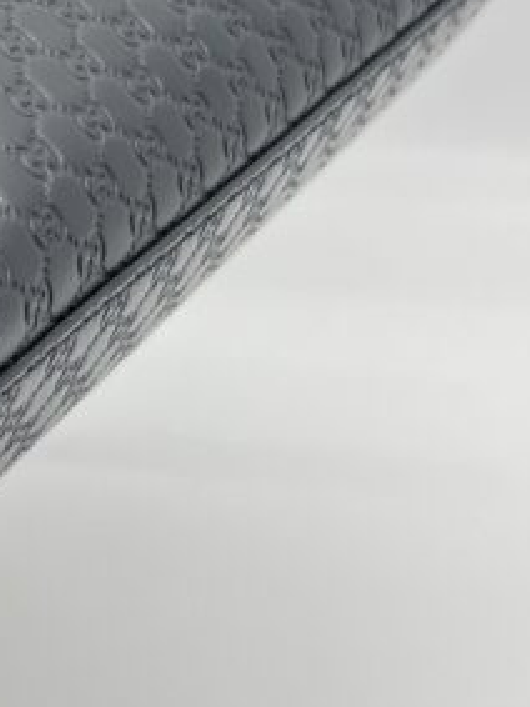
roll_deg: +0.4
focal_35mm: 94
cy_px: 217
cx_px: -192
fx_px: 1920
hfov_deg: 14.9
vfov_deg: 20.8
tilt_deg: -32.9
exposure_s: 1/100
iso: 40
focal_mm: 5.7
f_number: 1.5
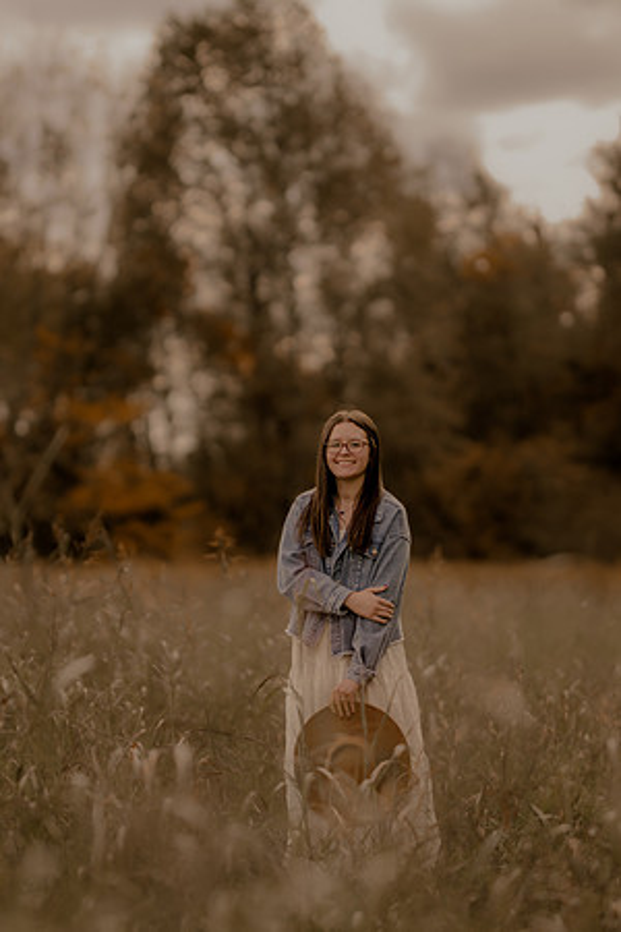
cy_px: 466
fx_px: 3286
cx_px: 310
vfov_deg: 16.1
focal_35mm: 127
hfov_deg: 10.8
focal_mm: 85
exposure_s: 1/3200
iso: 200
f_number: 1.4
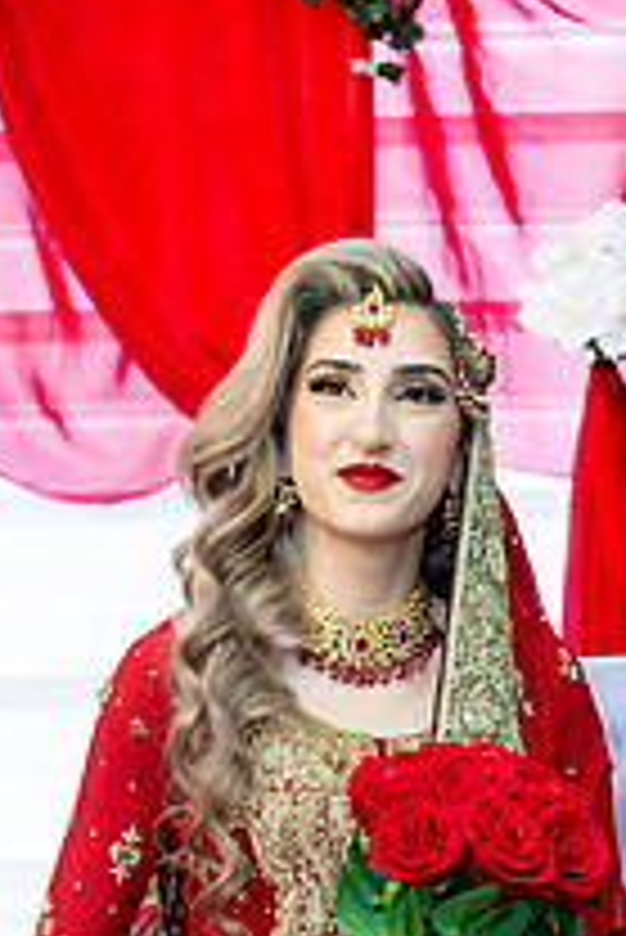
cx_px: 509
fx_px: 2812
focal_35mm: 108
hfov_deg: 12.6
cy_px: 878
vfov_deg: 18.5
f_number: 2
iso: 1000
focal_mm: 50
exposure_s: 1/200
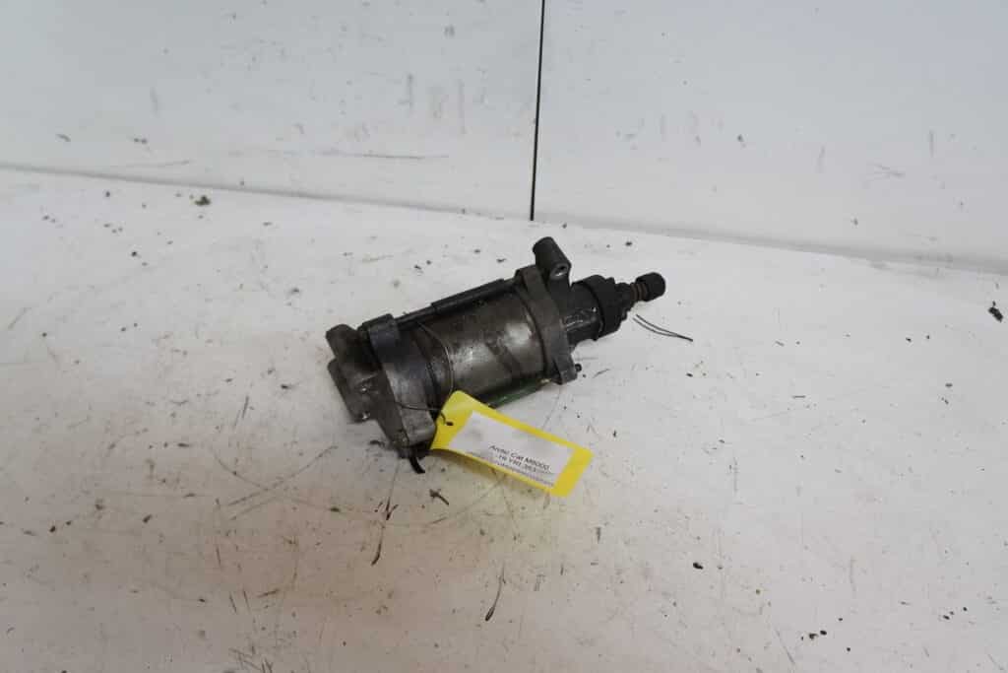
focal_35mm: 30
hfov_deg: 61.9
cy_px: 336
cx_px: 504
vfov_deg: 43.6
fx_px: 840
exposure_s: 1/60
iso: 1600
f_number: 4.5
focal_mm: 20
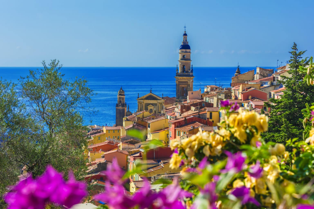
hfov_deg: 28.1
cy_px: 104
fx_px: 628
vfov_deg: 18.9
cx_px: 157
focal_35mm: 72
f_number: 10
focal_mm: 72
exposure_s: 1/640
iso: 200
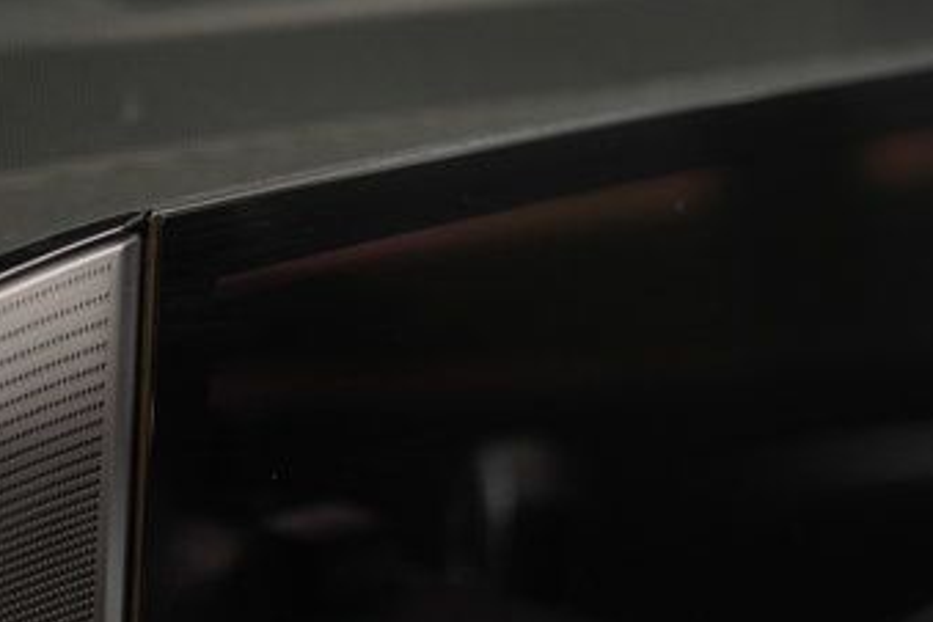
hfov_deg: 13.3
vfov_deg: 8.8
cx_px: 204
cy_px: 802
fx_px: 3991
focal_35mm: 154
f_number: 2.8
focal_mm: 51
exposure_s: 1/50
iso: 250
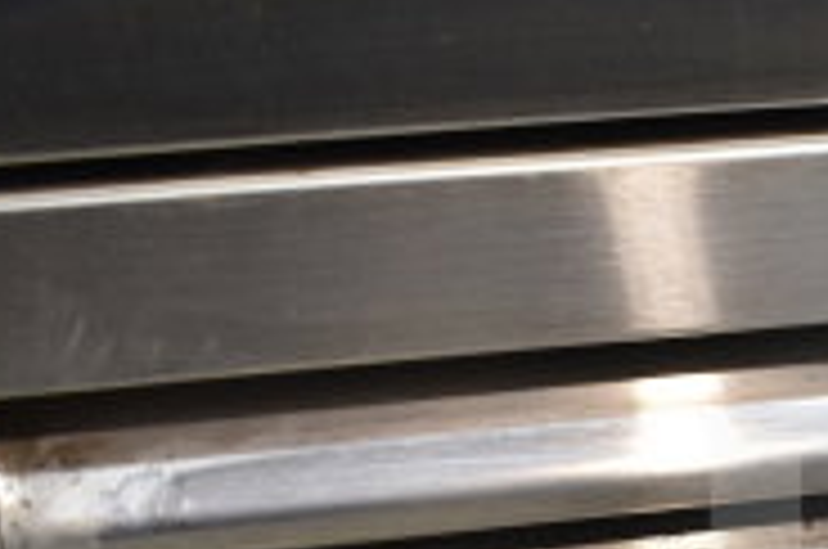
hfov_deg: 18.2
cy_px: 758
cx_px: 1094
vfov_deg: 12.5
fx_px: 2403
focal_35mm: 105
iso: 360
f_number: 3.8
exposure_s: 1/30
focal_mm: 21
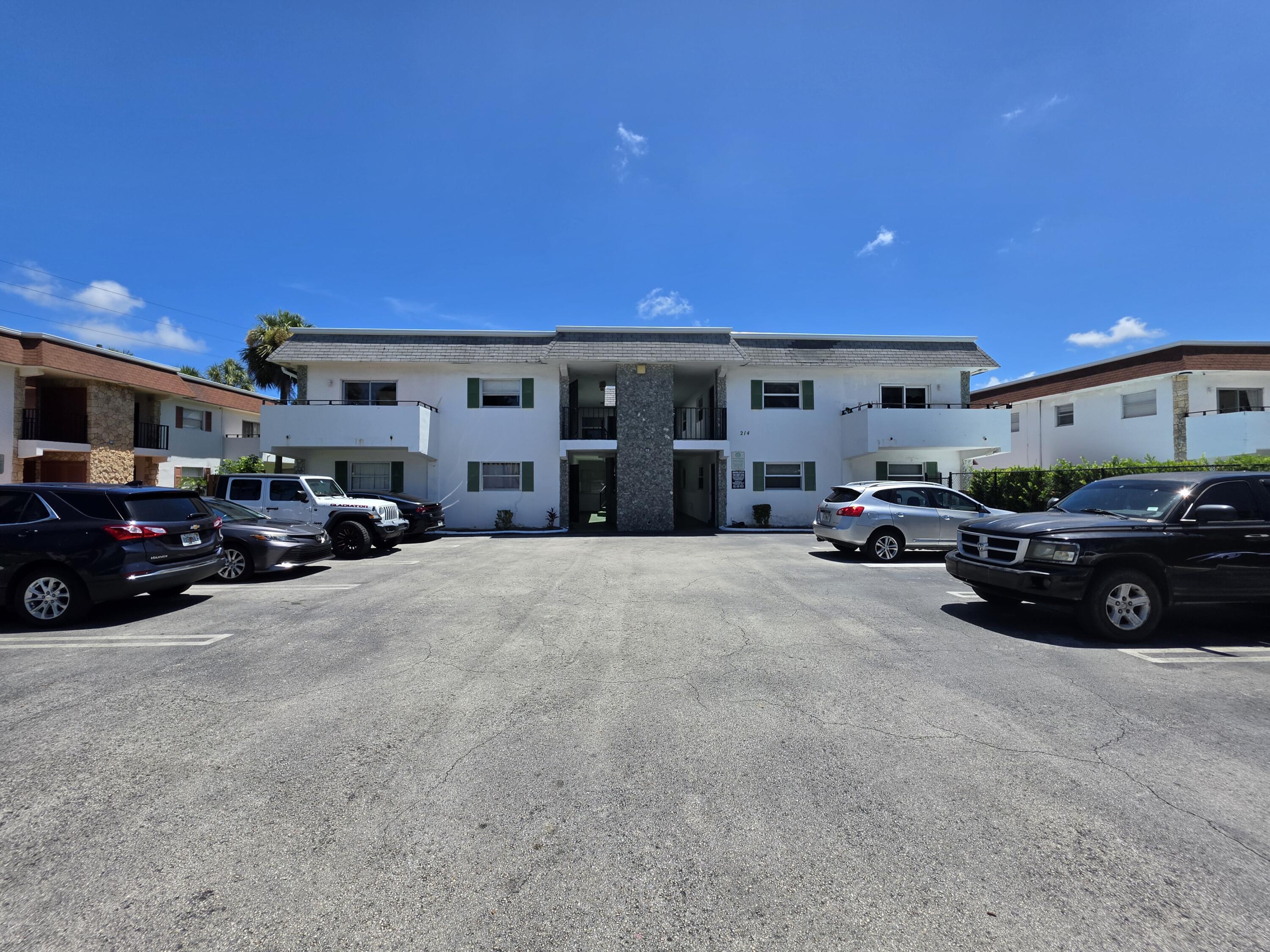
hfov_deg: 106.2
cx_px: 635
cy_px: 476
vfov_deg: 89.9
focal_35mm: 13
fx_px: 477
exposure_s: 1/2088
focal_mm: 2.2
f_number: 1.9
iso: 32
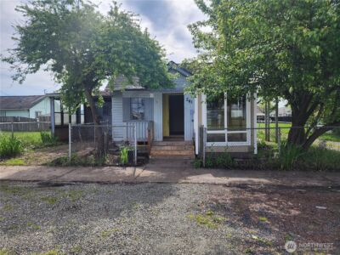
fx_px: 226
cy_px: 128
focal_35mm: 23
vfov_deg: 58.9
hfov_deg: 73.9
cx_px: 170
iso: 12
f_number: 1.8
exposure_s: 1/887
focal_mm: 6.4
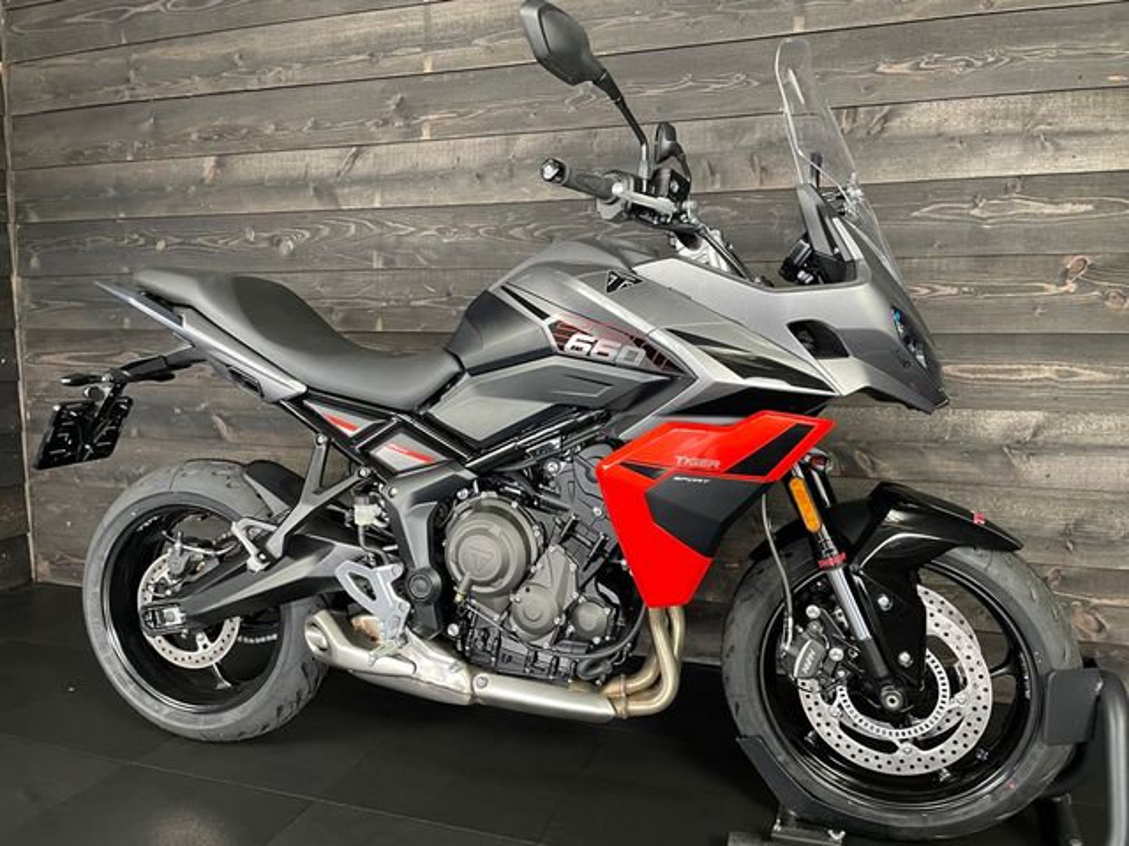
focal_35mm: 26
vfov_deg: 53.1
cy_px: 423
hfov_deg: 67.3
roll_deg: +0.6
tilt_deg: -7.0
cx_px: 564
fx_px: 848
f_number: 1.6
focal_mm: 4.2
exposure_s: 1/50
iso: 200
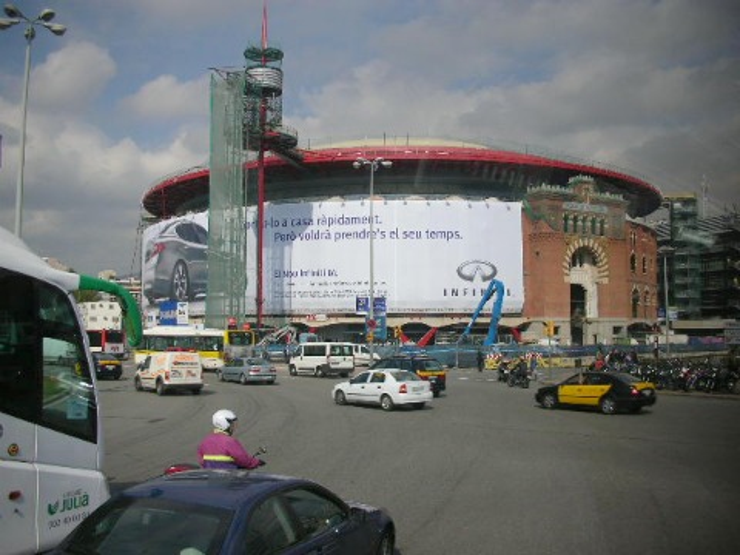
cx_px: 370
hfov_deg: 52.6
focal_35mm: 35
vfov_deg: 40.7
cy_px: 278
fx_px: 748
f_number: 8.5
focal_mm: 5.8
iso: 50
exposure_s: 1/79.5
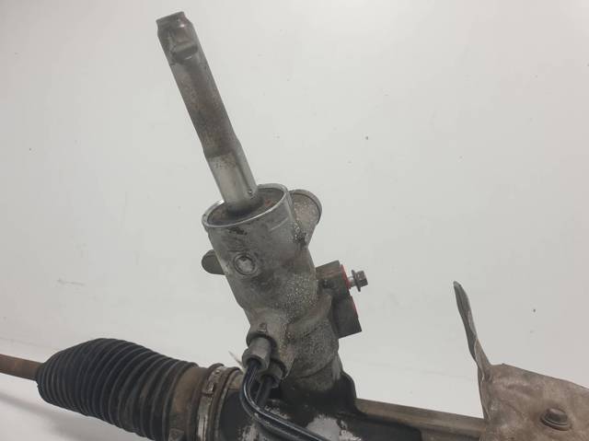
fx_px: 442
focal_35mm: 26
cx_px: 294
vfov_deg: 53.0
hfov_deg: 67.3
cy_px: 220
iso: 50
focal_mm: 4.3
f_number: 2.4
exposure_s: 1/212
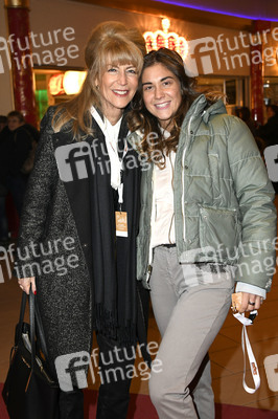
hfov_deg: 28.0
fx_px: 557
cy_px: 210
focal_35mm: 48
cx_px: 139
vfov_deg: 41.1
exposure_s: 1/100
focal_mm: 48
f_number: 6.3
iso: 3200
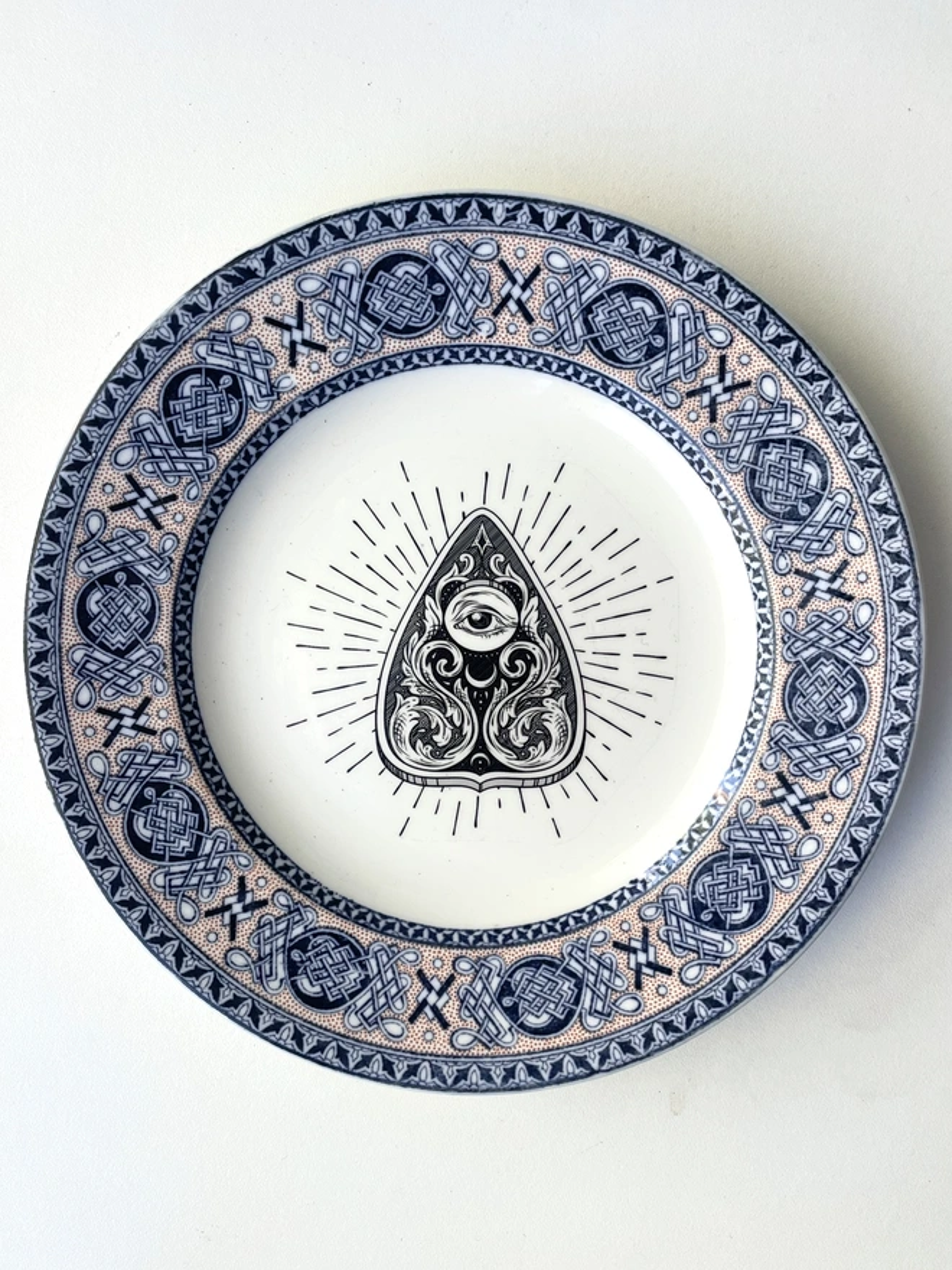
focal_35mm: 26
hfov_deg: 53.1
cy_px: 635
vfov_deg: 67.3
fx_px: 953
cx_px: 476
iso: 40
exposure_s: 1/121
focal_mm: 4.2
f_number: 1.6
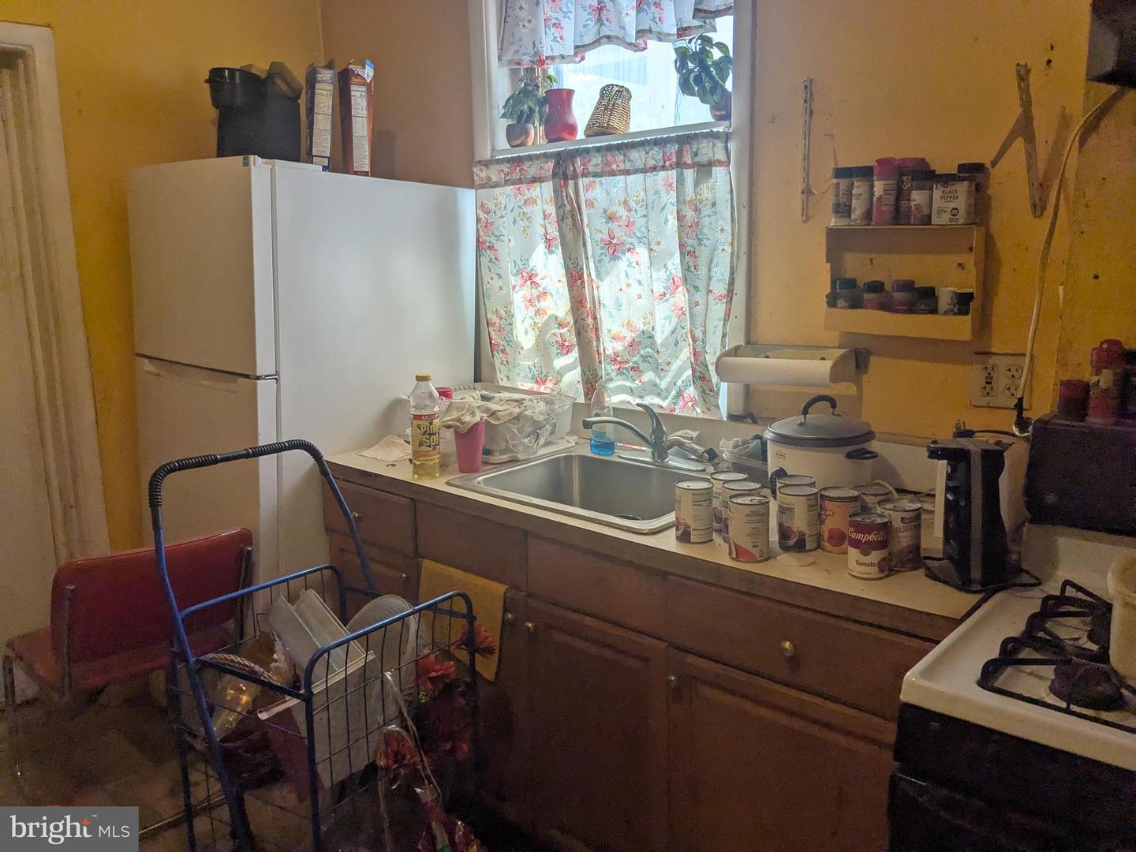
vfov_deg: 51.4
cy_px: 426
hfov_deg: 65.3
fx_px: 886
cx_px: 568
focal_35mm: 27
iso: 50
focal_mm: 4.38
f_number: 1.73
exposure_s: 1/175
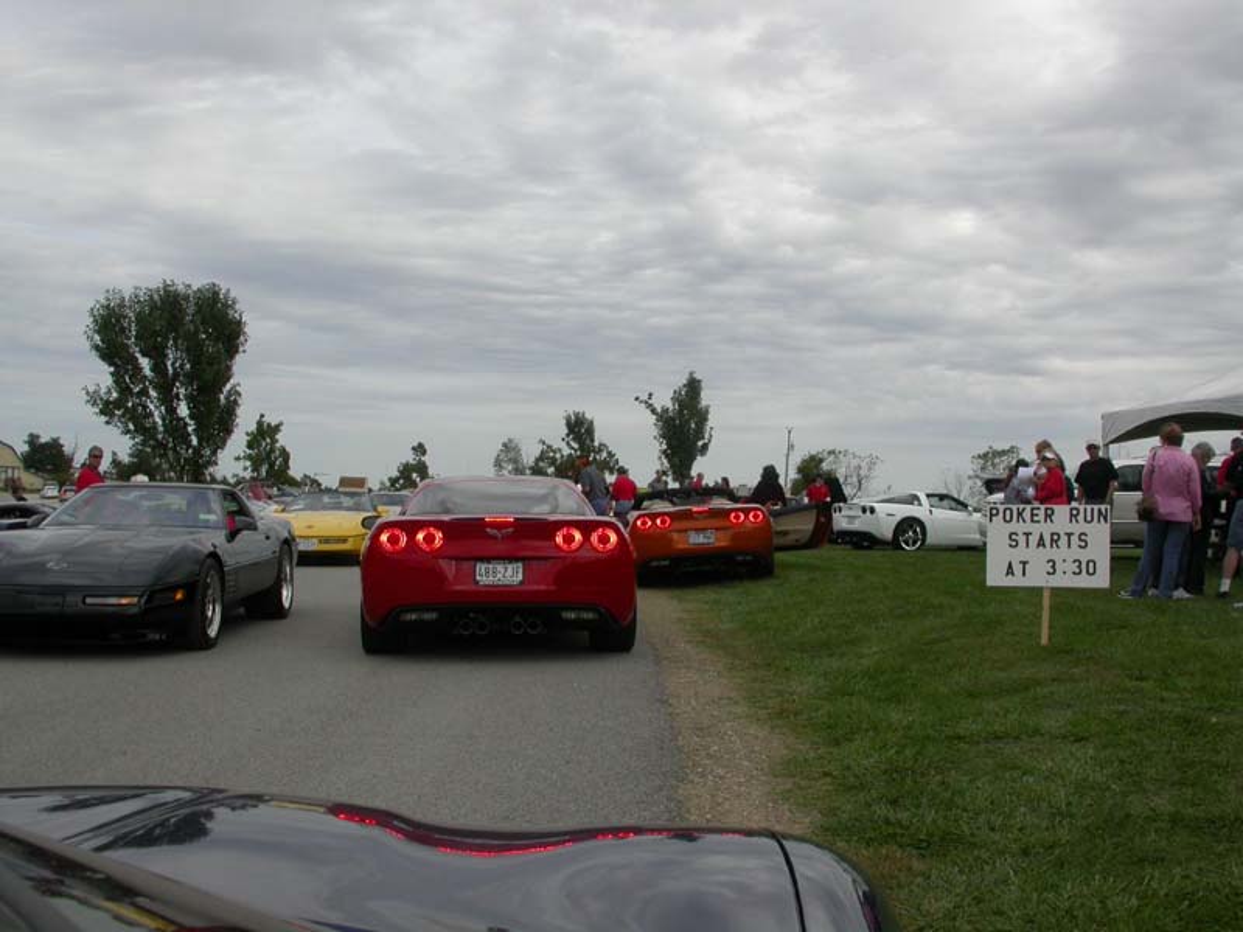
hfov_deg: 49.0
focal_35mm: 38
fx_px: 1365
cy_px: 466
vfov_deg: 37.7
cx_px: 622
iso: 100
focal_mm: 7.85
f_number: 7.5
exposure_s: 1/318
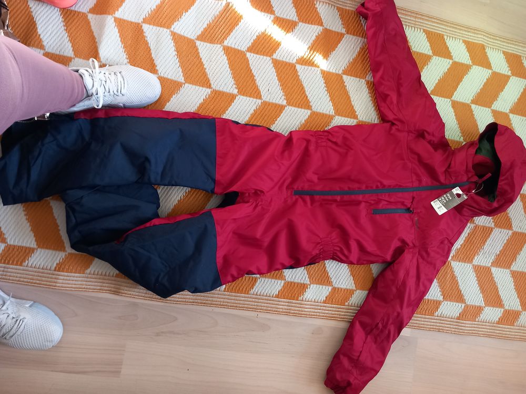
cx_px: 263
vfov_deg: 51.4
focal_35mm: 27
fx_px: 410
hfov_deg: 65.3
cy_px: 197
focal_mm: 4
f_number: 1.8
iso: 250
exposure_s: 1/50
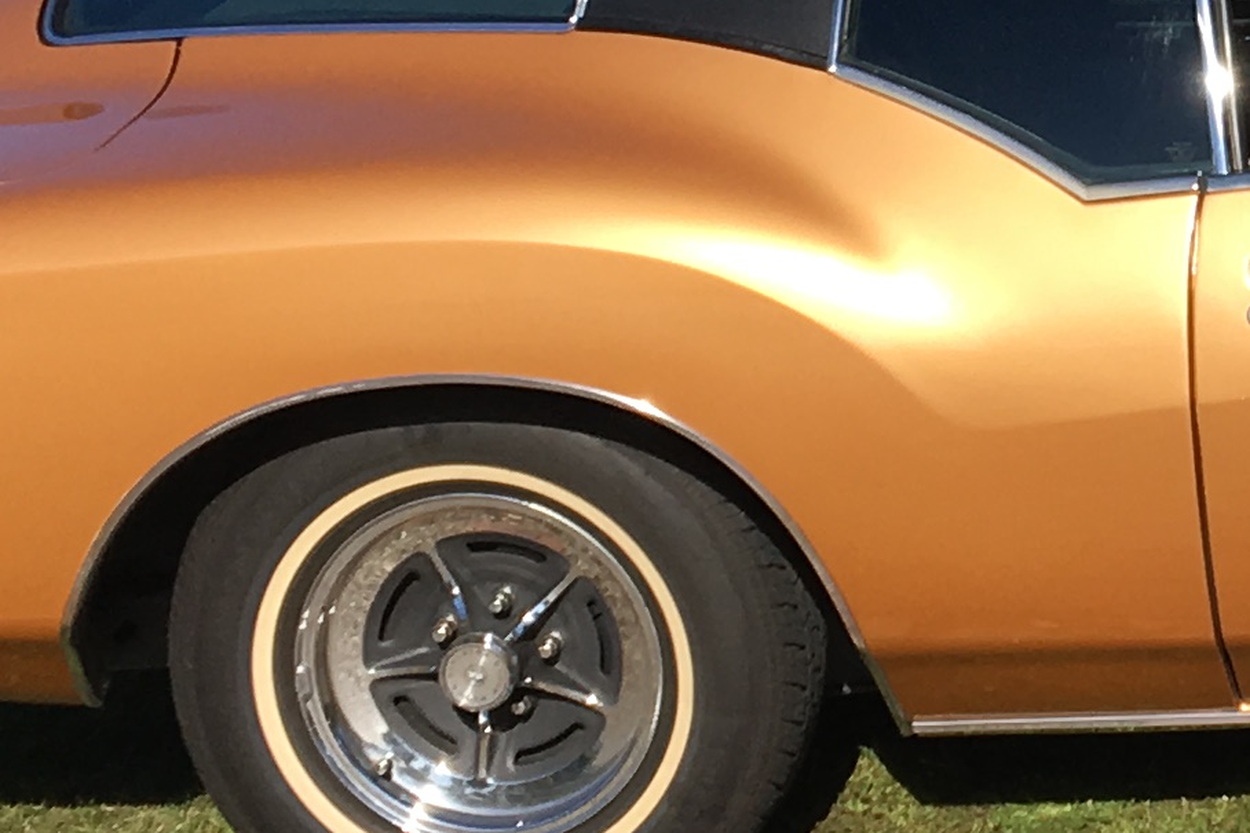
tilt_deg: -6.2
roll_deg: -0.9
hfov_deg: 14.6
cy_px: 96
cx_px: 1630
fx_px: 4652
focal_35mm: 134
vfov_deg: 10.2
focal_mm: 4.15
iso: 25
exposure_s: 1/1603
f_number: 2.2
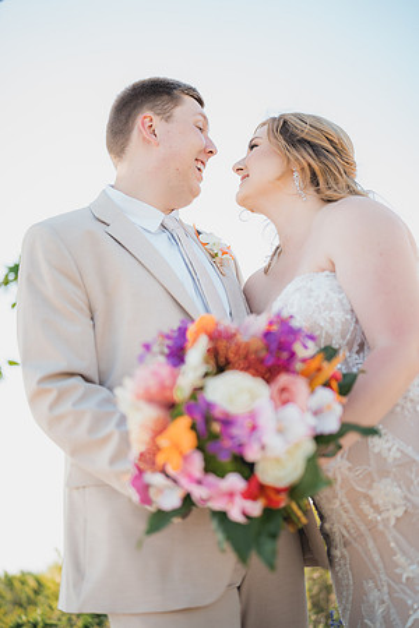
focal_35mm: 50
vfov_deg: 39.6
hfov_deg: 27.0
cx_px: 210
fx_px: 873
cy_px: 314
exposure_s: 1/800
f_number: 1.4
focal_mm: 50
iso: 125
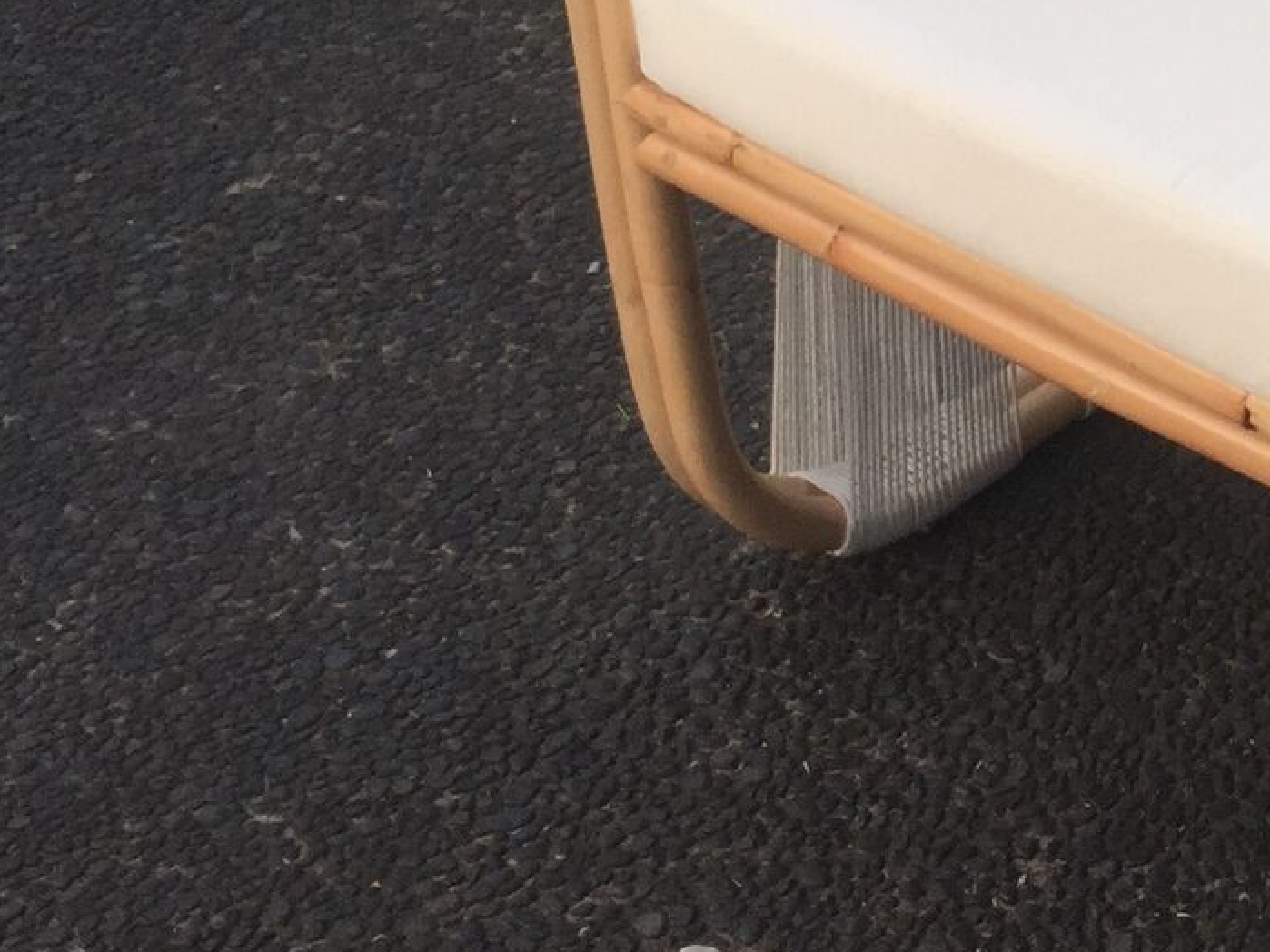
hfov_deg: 22.0
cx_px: 1473
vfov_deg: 17.4
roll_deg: -0.8
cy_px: 15
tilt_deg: -27.3
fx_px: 3045
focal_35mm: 83
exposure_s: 1/100
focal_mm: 4.15
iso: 40
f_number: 2.2
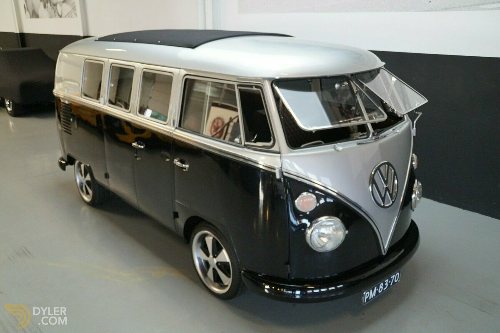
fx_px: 458
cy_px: 166
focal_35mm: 33
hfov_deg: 57.2
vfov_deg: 39.9
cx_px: 250
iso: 1600
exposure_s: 1/160
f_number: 4
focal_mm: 22
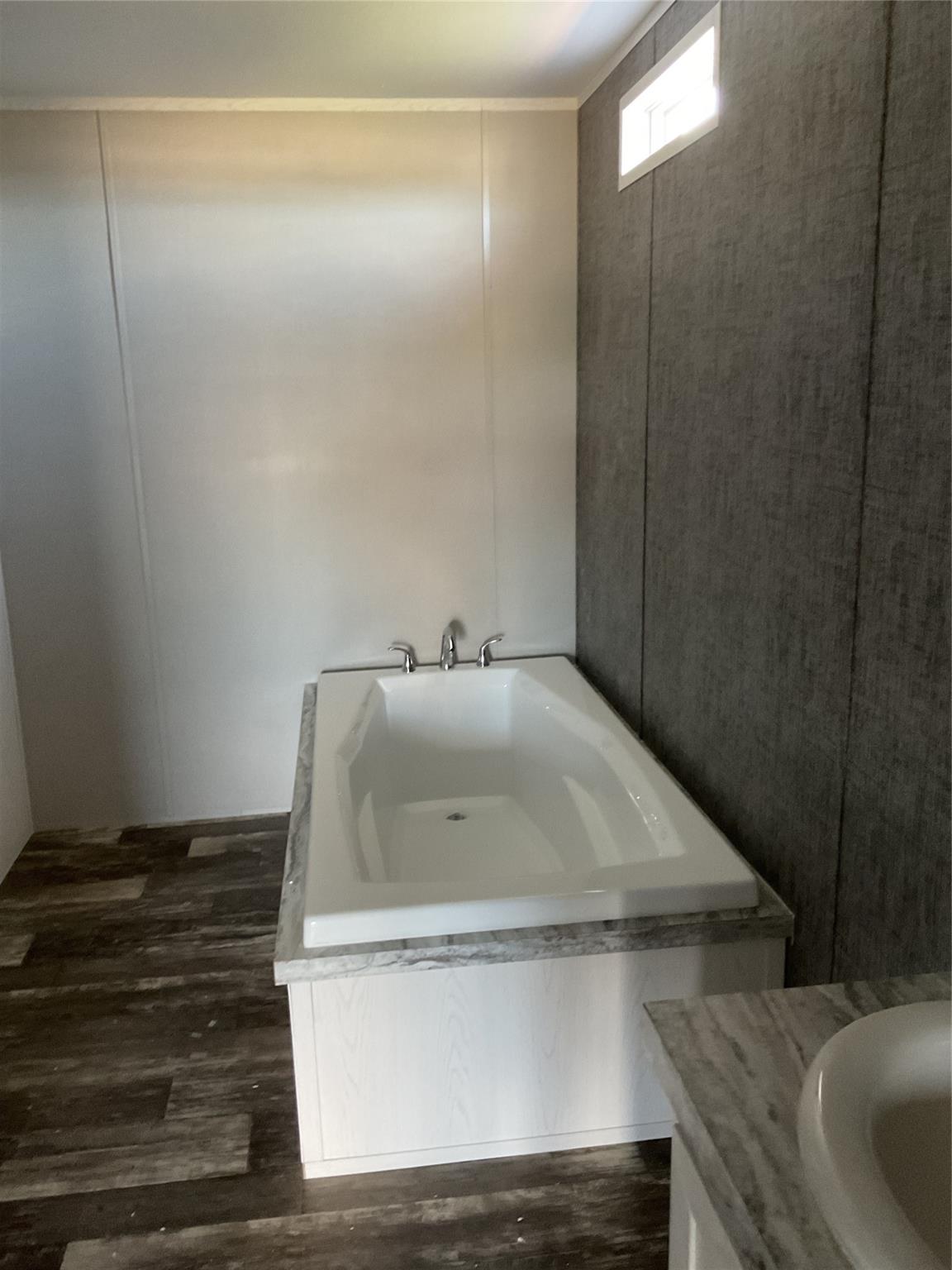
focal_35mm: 29
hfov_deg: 48.2
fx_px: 1063
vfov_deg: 61.7
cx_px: 476
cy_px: 635
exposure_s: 1/40
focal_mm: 3
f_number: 1.8
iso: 200
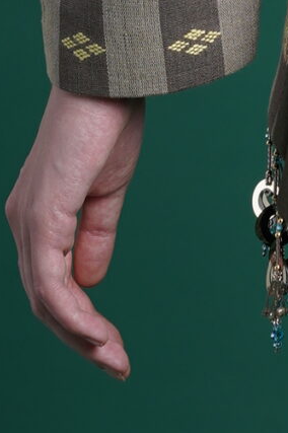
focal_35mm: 366
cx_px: 710
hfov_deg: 3.7
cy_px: -569
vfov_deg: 5.5
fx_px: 4399
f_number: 9
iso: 200
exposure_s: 1/125
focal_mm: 61
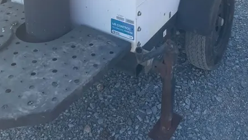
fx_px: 309
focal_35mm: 47
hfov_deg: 43.7
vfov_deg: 22.2
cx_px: 134
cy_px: -54
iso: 32
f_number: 1.6
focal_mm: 4.2
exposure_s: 1/1531
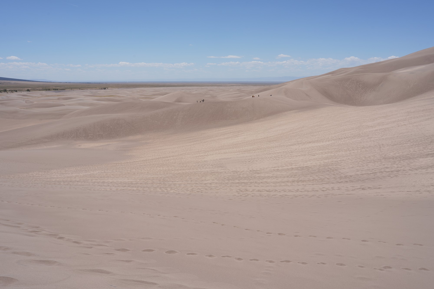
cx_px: 217
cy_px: 144
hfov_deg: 65.5
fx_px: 338
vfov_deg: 46.4
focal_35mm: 28
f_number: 13
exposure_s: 1/160
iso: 80
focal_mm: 28
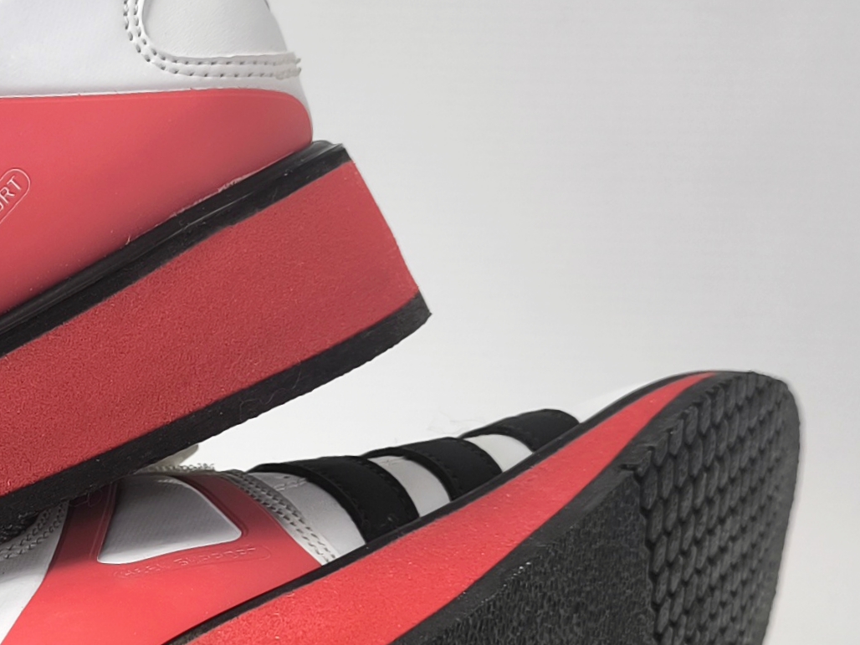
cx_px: -214
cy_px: 474
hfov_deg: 25.0
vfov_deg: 21.2
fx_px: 1714
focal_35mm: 69
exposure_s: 1/100
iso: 50
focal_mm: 6.92
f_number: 1.9
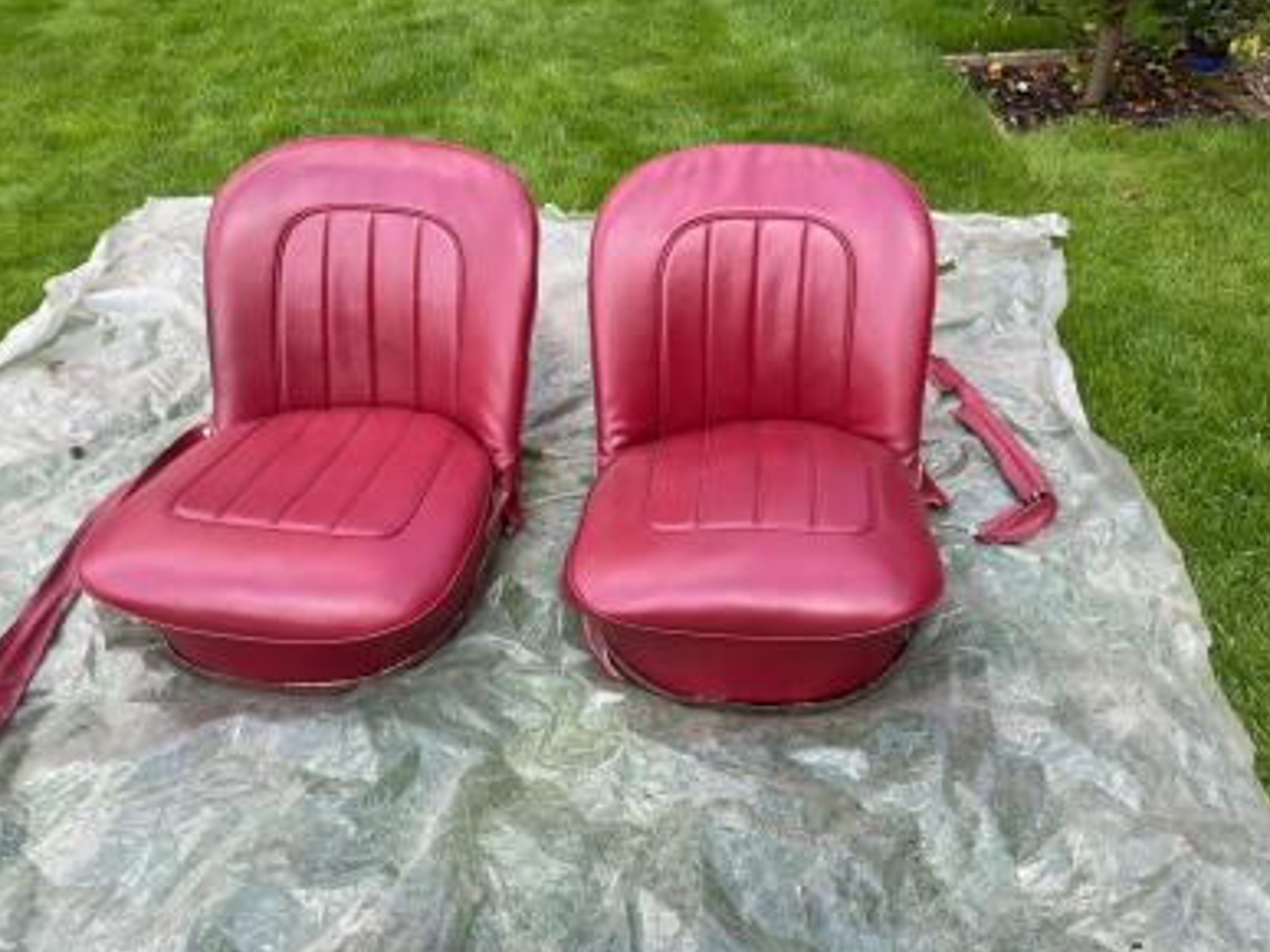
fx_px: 1100
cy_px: 486
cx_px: 646
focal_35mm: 30
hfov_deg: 60.0
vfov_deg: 46.8
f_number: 1.8
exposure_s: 1/237
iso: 16
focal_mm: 3
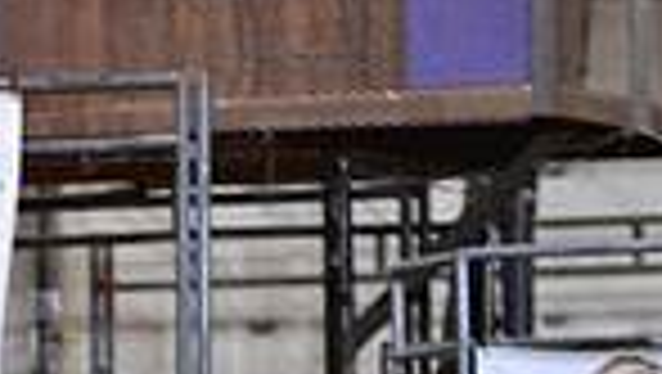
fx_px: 14512
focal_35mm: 826
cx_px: -468
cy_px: 782
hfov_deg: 2.6
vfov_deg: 1.5
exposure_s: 1/250
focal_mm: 200
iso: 1600
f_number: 3.5
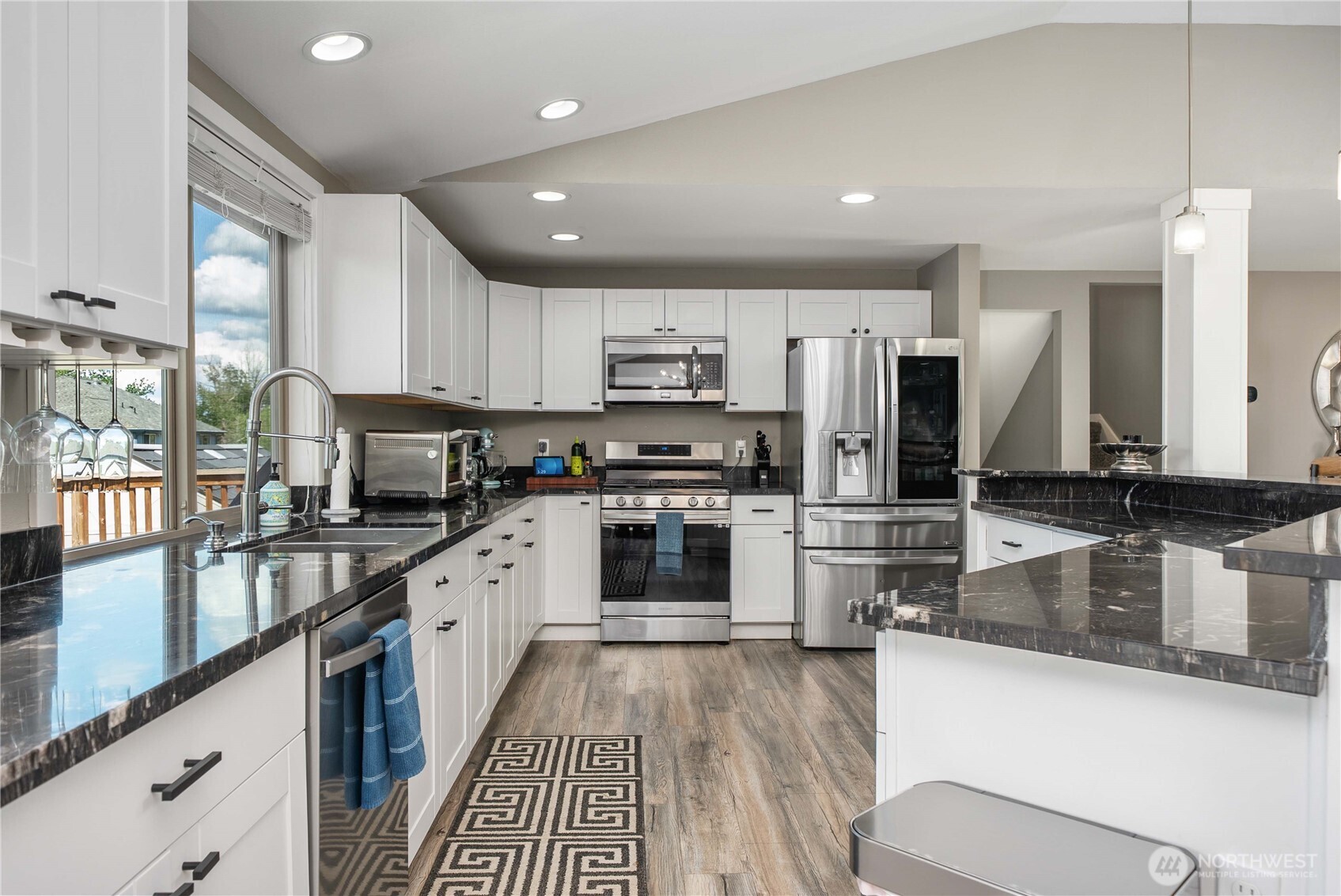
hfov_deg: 73.7
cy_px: 448
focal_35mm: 24
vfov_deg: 53.2
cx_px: 670
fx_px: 894
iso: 1000
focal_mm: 24
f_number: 7.1
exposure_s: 1/15
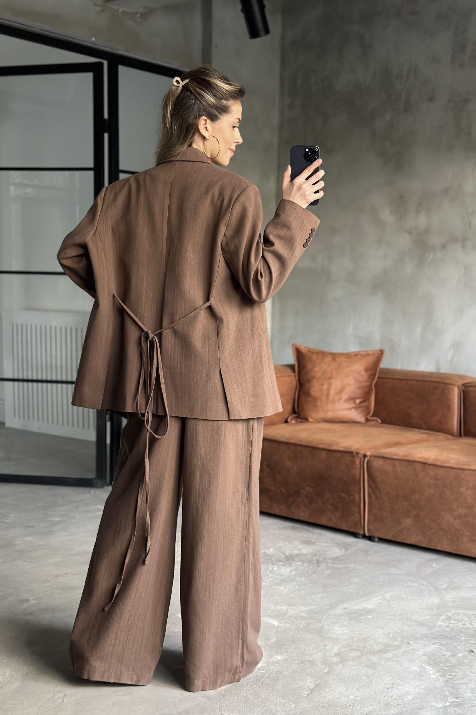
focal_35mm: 50
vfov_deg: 39.6
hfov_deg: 27.0
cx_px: 224
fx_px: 992
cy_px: 358
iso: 320
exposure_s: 1/60
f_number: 1.78
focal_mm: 6.86
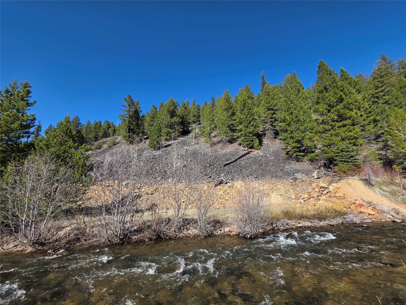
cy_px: 152
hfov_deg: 106.2
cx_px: 203
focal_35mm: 13
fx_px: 152
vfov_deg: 89.9
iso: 40
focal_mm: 2.2
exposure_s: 1/1215
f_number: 1.9
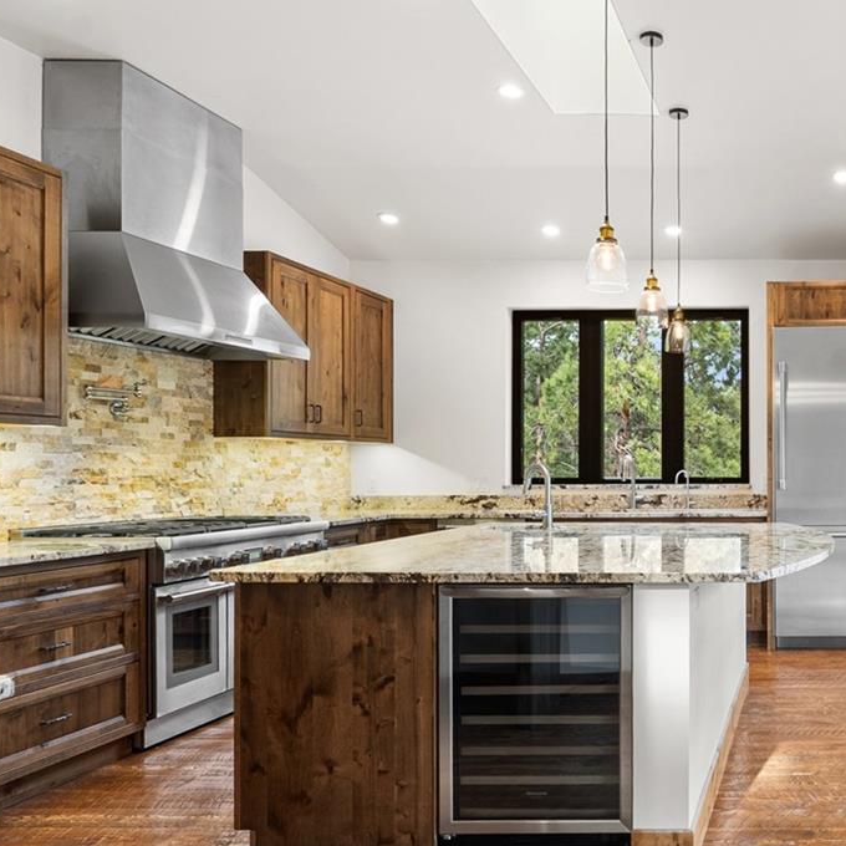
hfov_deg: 44.5
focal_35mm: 32
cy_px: 465
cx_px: 819
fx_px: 885
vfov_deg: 51.0
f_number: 8
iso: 200
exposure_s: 1/2
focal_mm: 16
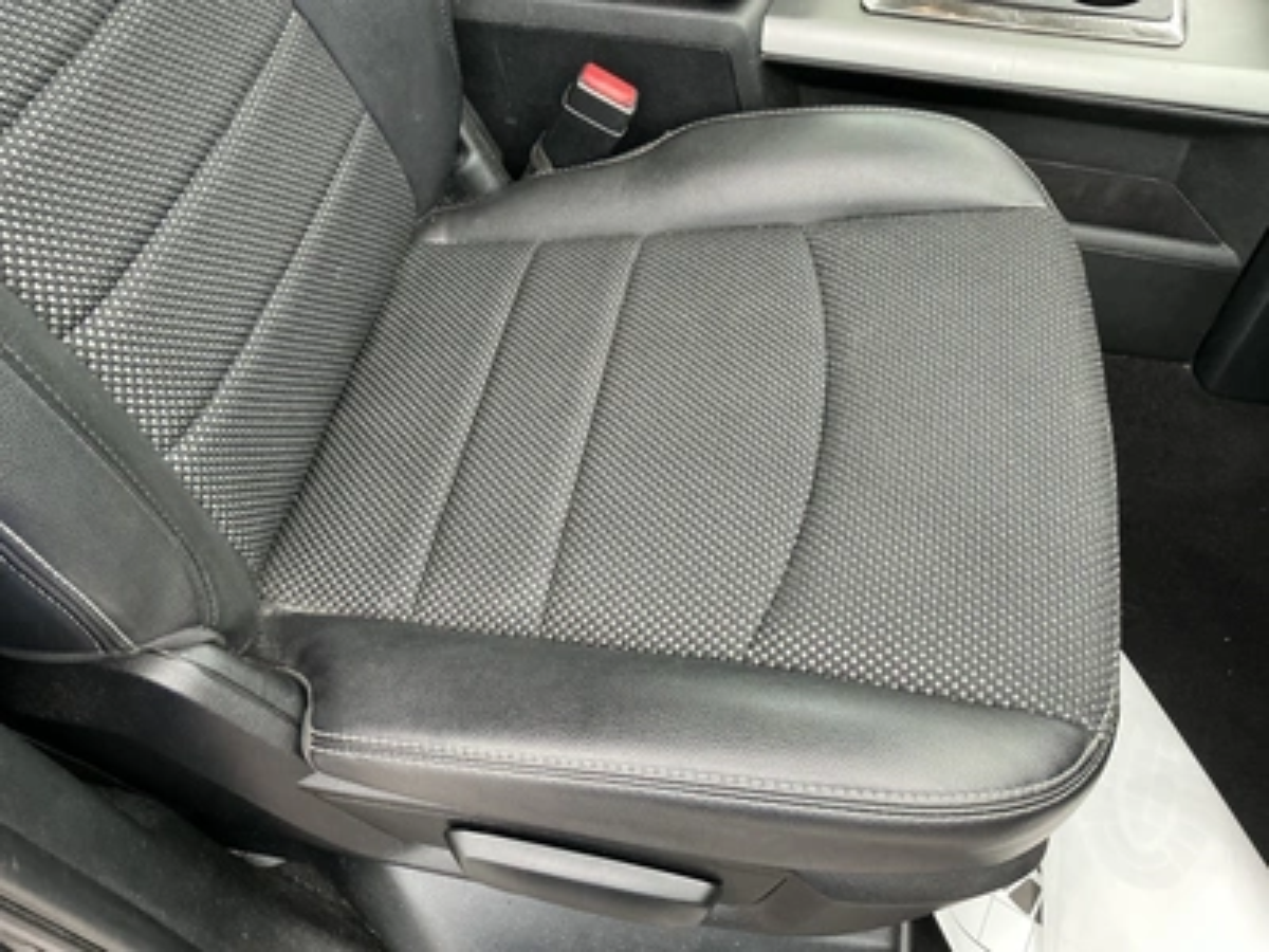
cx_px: 634
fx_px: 1026
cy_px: 476
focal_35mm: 28
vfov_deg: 49.7
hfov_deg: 63.4
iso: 200
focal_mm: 3
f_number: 1.8
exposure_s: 1/60
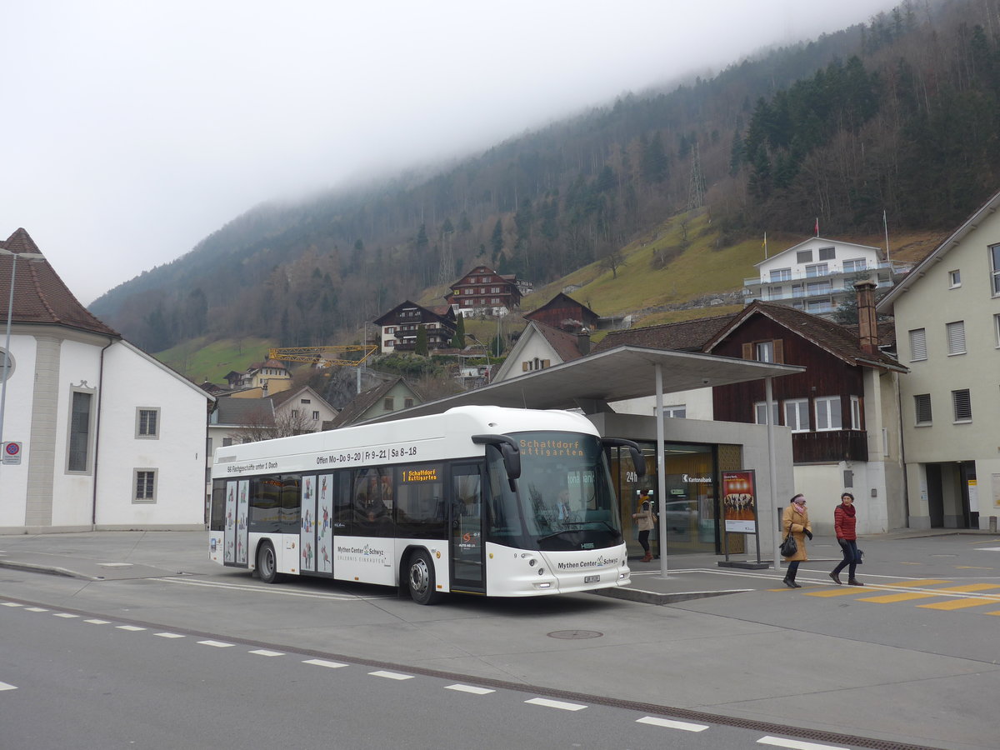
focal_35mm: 29
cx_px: 500
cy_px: 375
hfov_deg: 61.7
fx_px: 838
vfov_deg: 48.2
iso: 80
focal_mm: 6
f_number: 2.8
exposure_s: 1/250
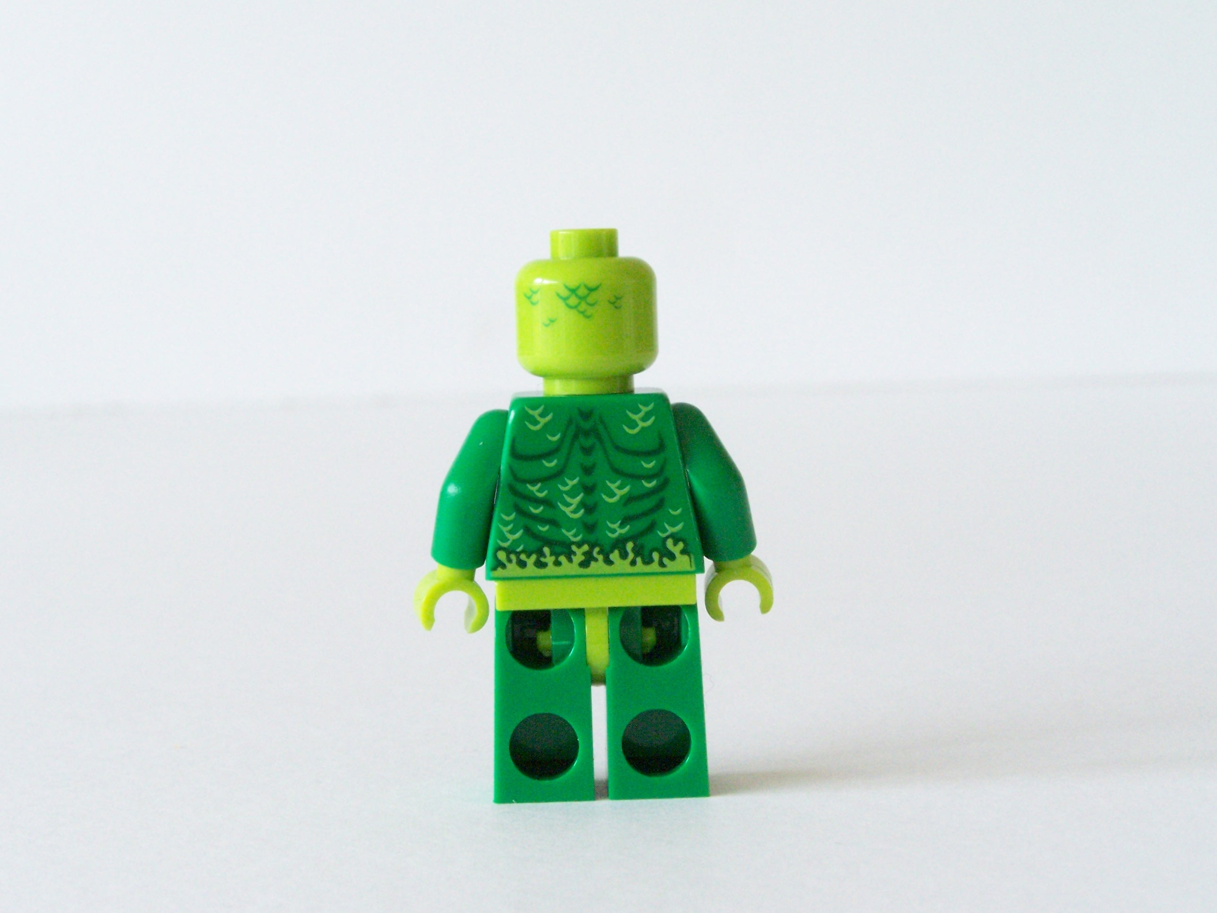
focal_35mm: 82
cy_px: 456
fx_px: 2883
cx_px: 608
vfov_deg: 18.0
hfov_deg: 23.8
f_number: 6.3
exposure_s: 1/8
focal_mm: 13.7
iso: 400
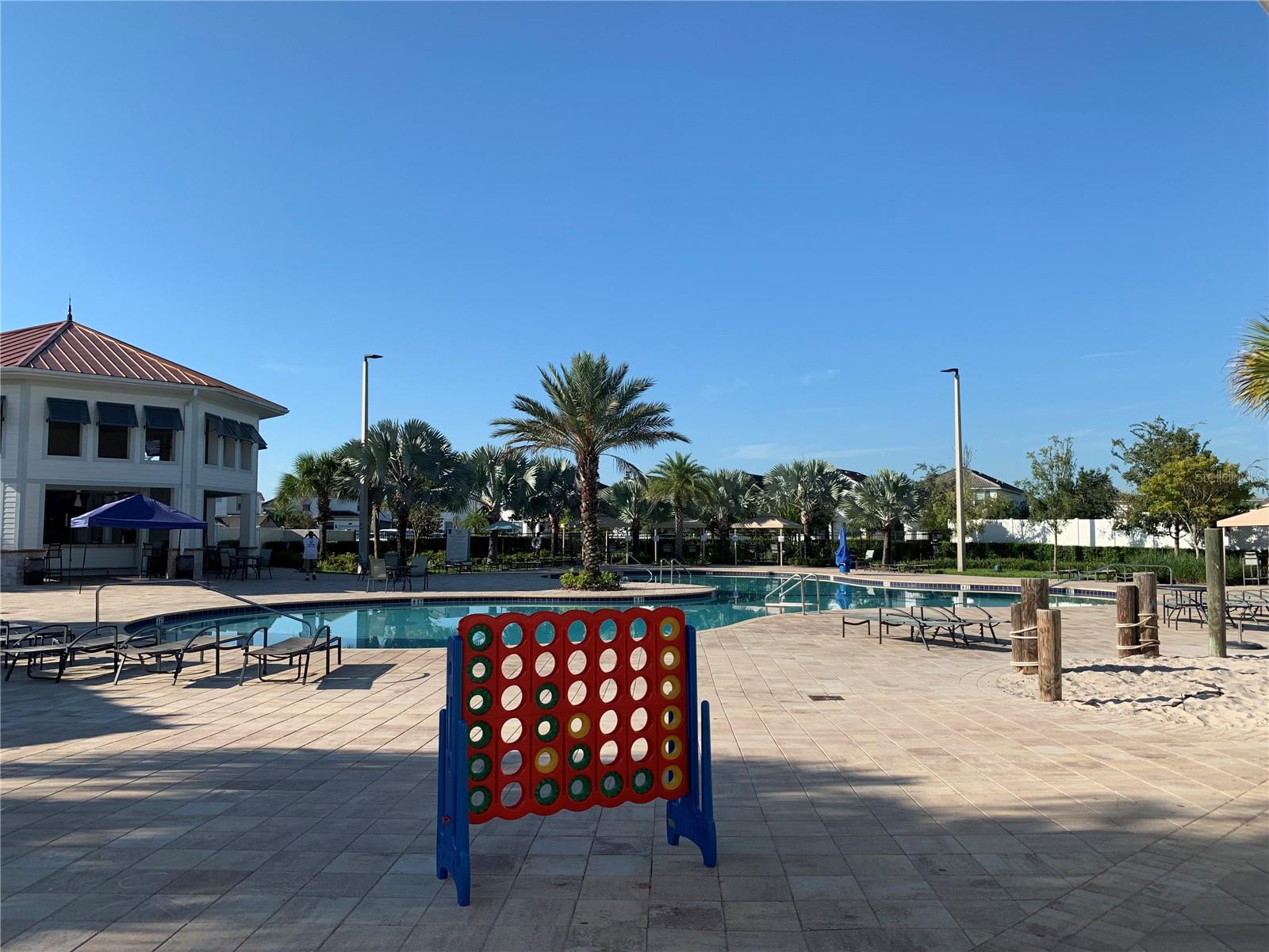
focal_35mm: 26
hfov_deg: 67.3
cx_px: 634
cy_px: 476
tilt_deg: +3.7
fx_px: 953
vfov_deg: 53.1
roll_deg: -0.3
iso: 25
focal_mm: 4.25
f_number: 1.8
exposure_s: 1/2114
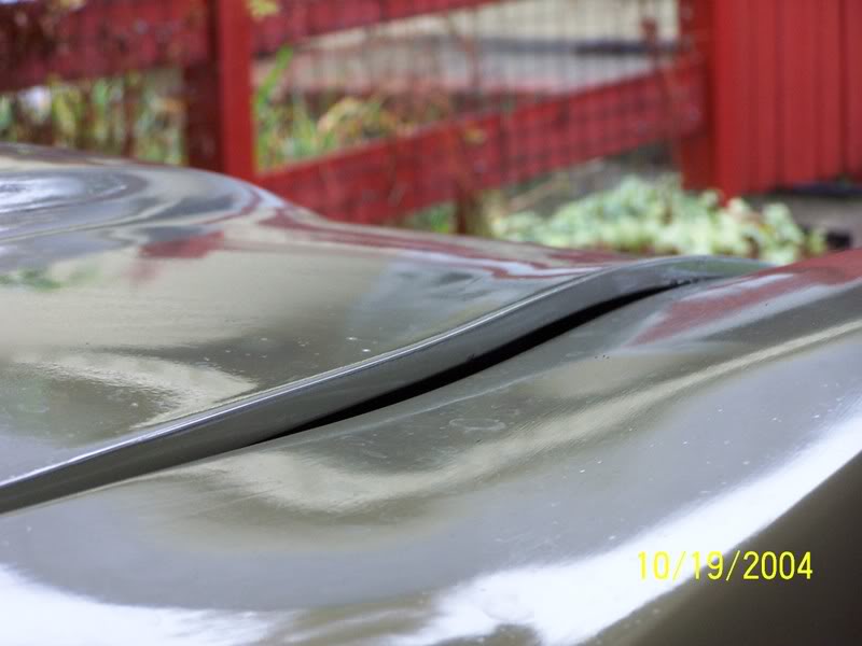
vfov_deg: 10.7
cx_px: 431
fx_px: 3461
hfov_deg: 14.2
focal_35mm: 139
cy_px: 323
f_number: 3.2
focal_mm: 23.1
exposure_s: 1/30
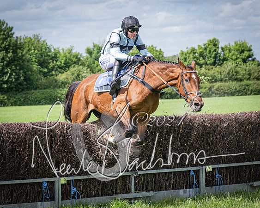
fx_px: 1185
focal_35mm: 154
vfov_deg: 10.0
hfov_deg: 12.5
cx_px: 66
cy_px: 96
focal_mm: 70
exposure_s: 1/3200
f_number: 4
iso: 400
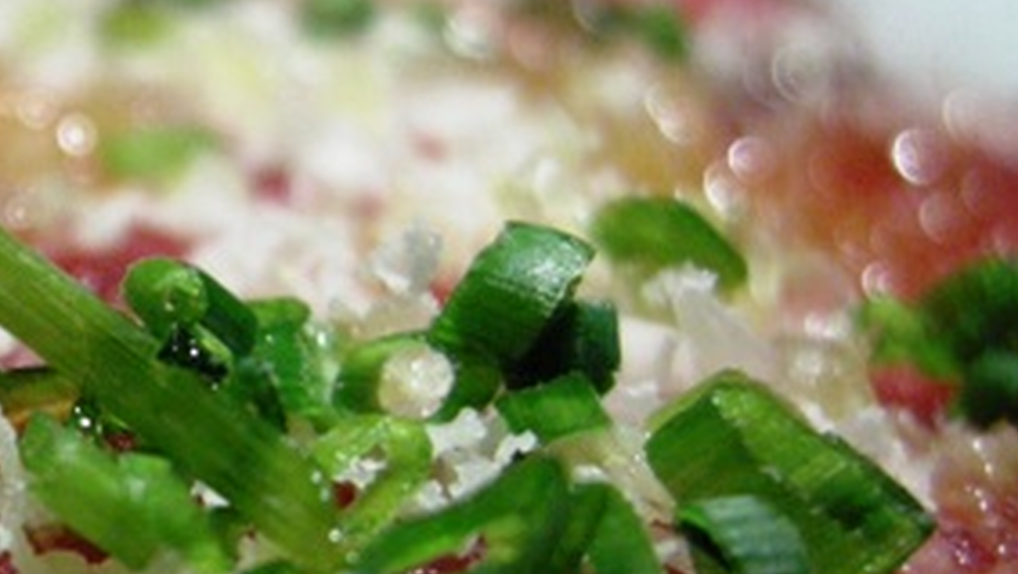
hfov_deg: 22.8
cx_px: -32
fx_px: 2404
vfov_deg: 13.5
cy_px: 505
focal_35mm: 89
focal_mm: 7.5
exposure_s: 1/125
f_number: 2.7
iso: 608
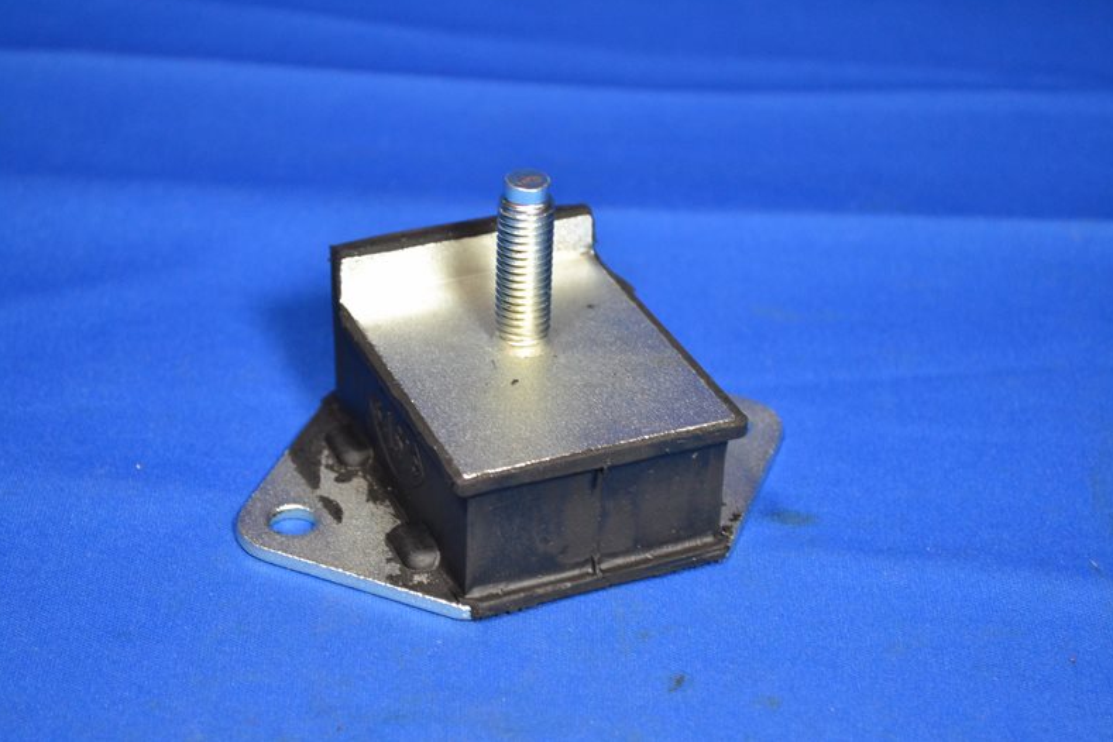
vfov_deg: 17.9
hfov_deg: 26.7
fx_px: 2349
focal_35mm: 76
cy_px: 369
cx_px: 557
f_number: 5.6
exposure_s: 1/60
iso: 1600
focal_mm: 50
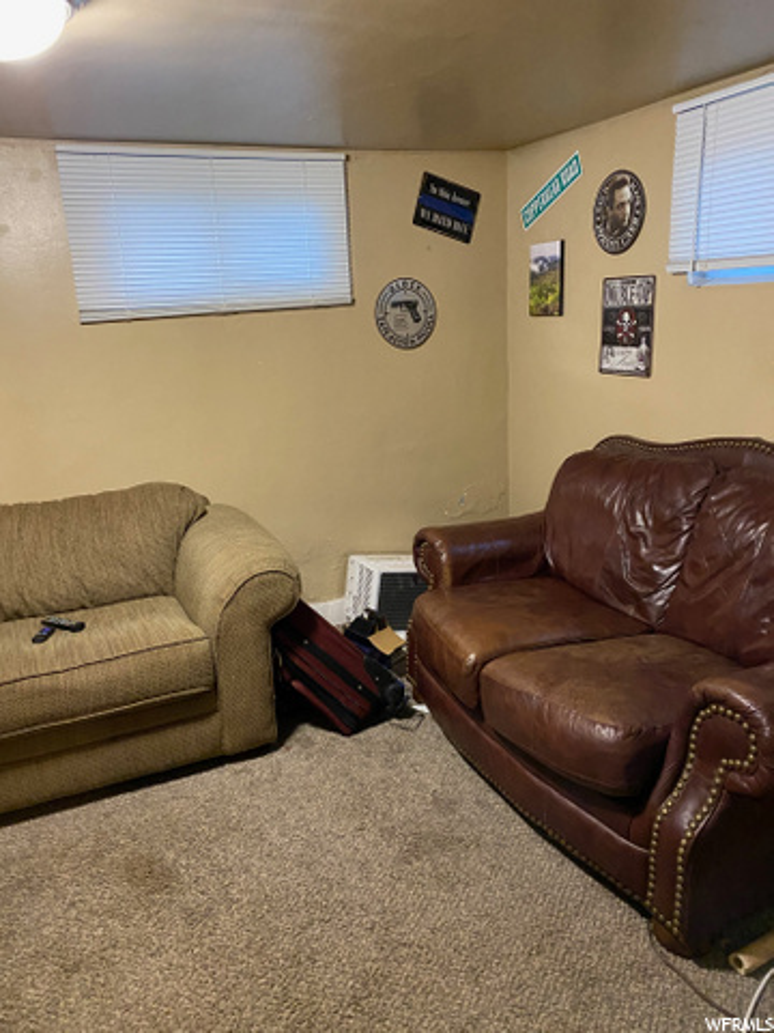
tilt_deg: -16.4
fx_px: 775
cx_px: 387
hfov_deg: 53.1
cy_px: 516
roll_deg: +2.6
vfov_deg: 67.3
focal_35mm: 26
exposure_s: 1/40
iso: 500
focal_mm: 4.25
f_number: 1.8
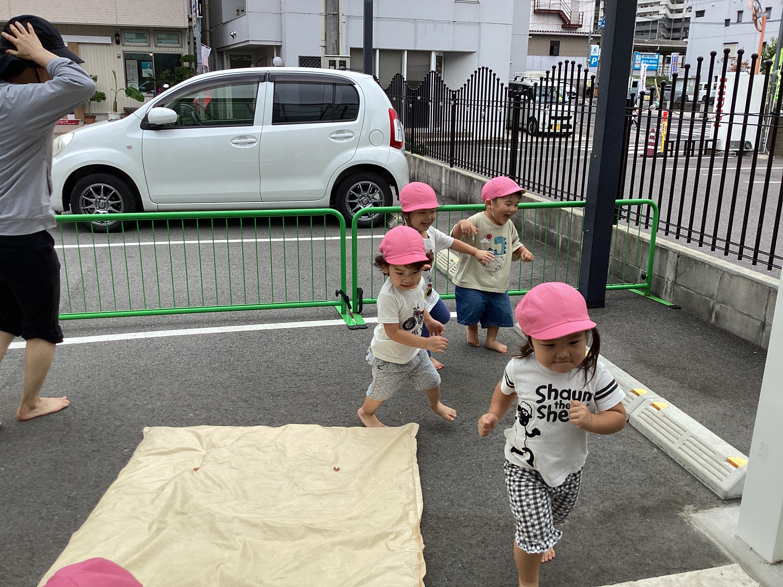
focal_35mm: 31
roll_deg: -0.6
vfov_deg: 45.4
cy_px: 294
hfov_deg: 58.4
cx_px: 392
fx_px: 701
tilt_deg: -17.7
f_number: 2.4
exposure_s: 1/399
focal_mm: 3.3
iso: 25
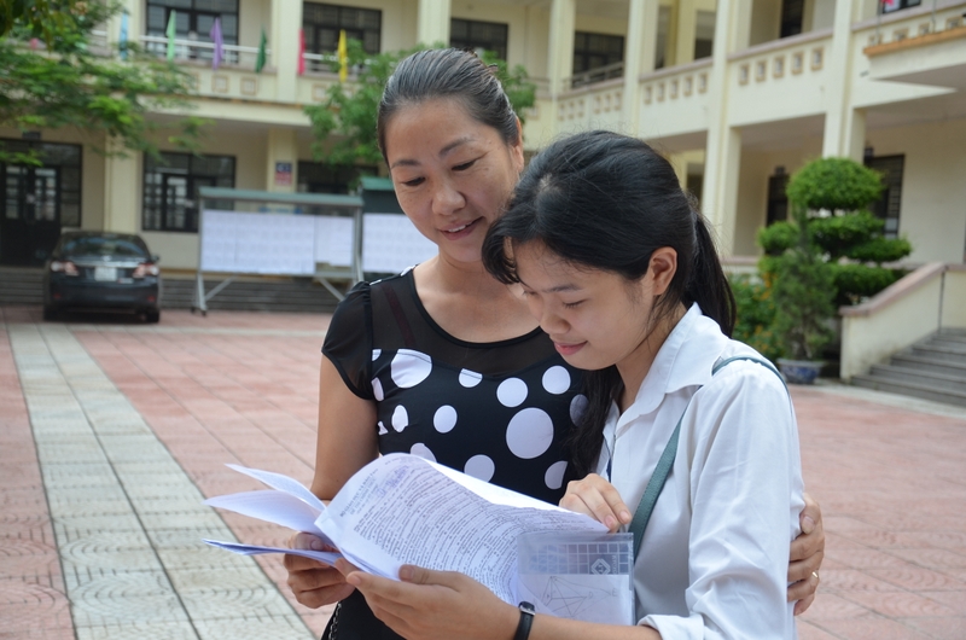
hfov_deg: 37.9
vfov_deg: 25.6
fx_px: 1406
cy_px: 320
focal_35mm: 52
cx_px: 483
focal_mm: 35
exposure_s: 1/100
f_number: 5
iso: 250
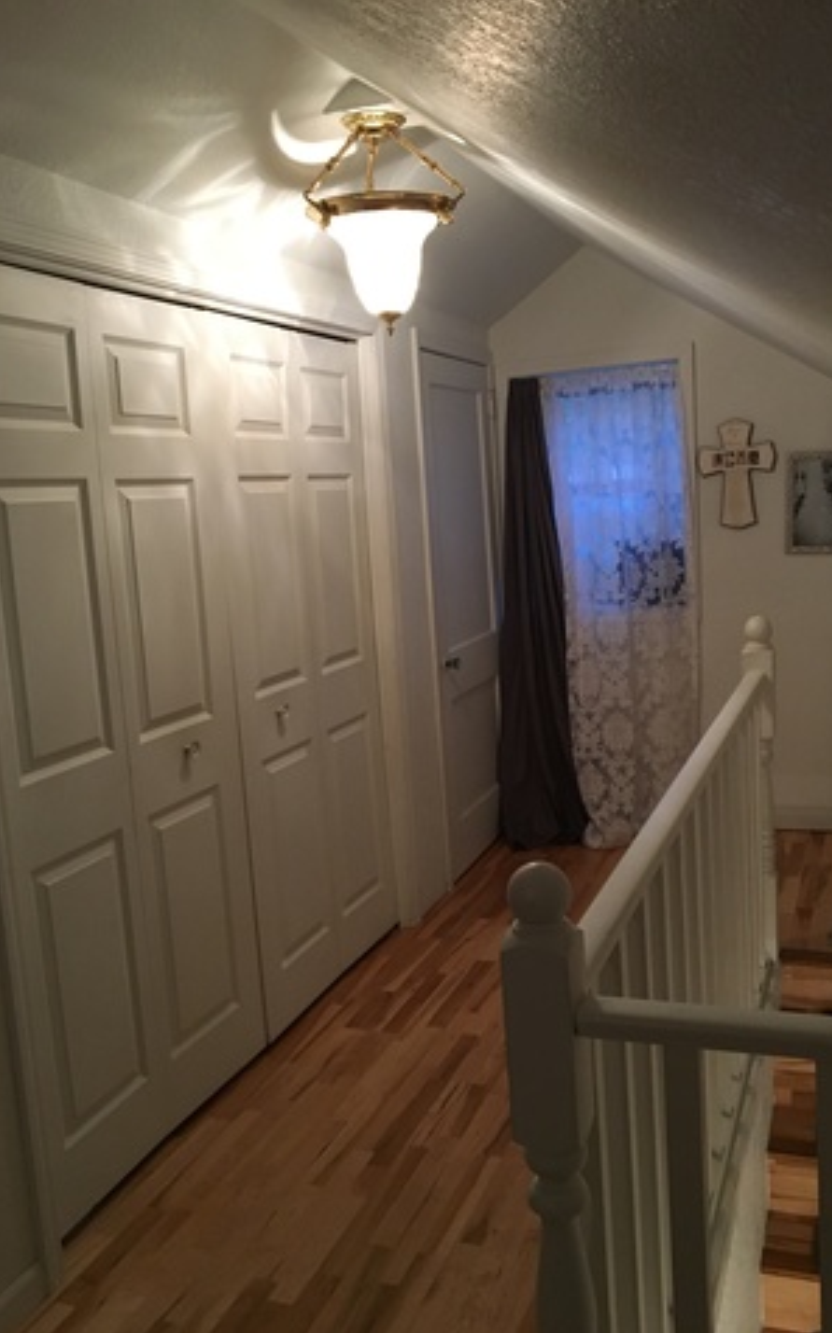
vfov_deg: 61.3
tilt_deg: -9.3
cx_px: 479
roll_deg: +3.9
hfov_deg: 40.5
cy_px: 669
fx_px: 1126
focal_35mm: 31
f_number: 2.2
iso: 160
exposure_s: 1/30
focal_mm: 4.15
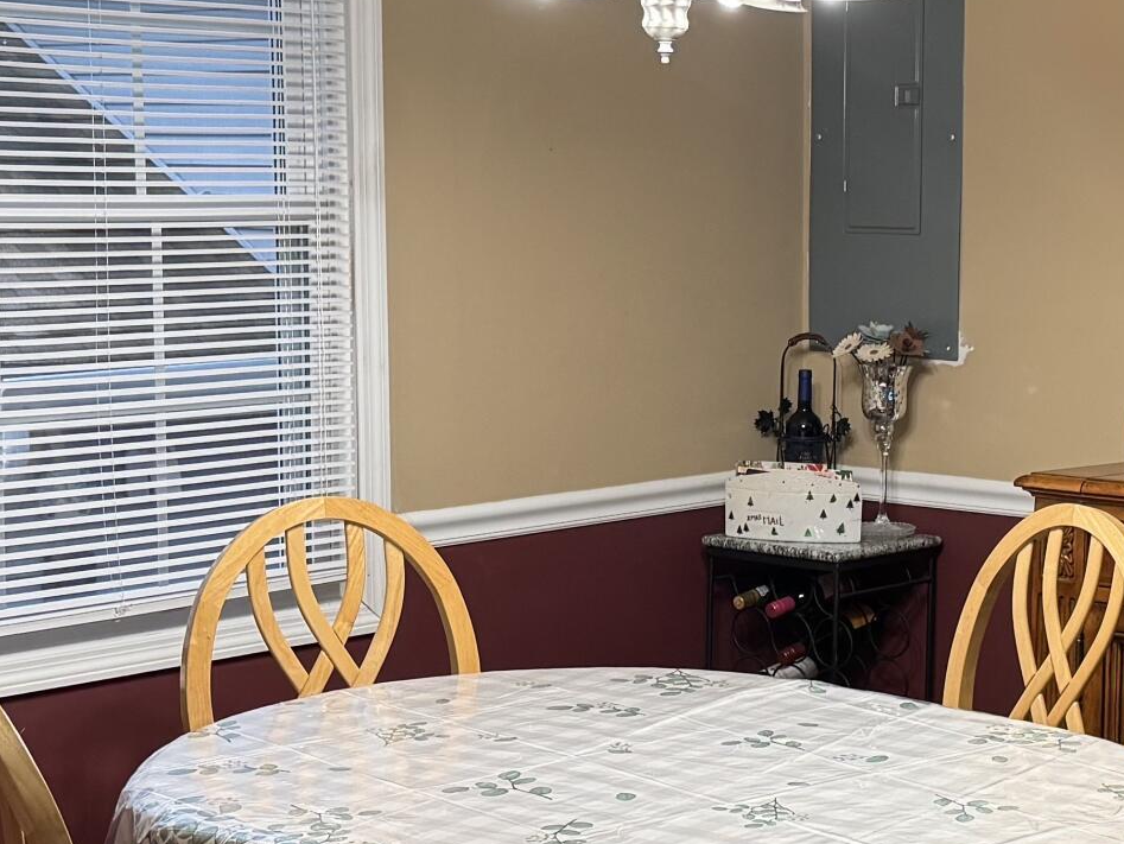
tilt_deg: -5.9
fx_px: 2469
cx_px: 885
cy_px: 448
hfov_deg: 25.3
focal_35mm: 76
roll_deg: -0.7
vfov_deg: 19.4
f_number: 1.78
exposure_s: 1/60
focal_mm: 6.76
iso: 200
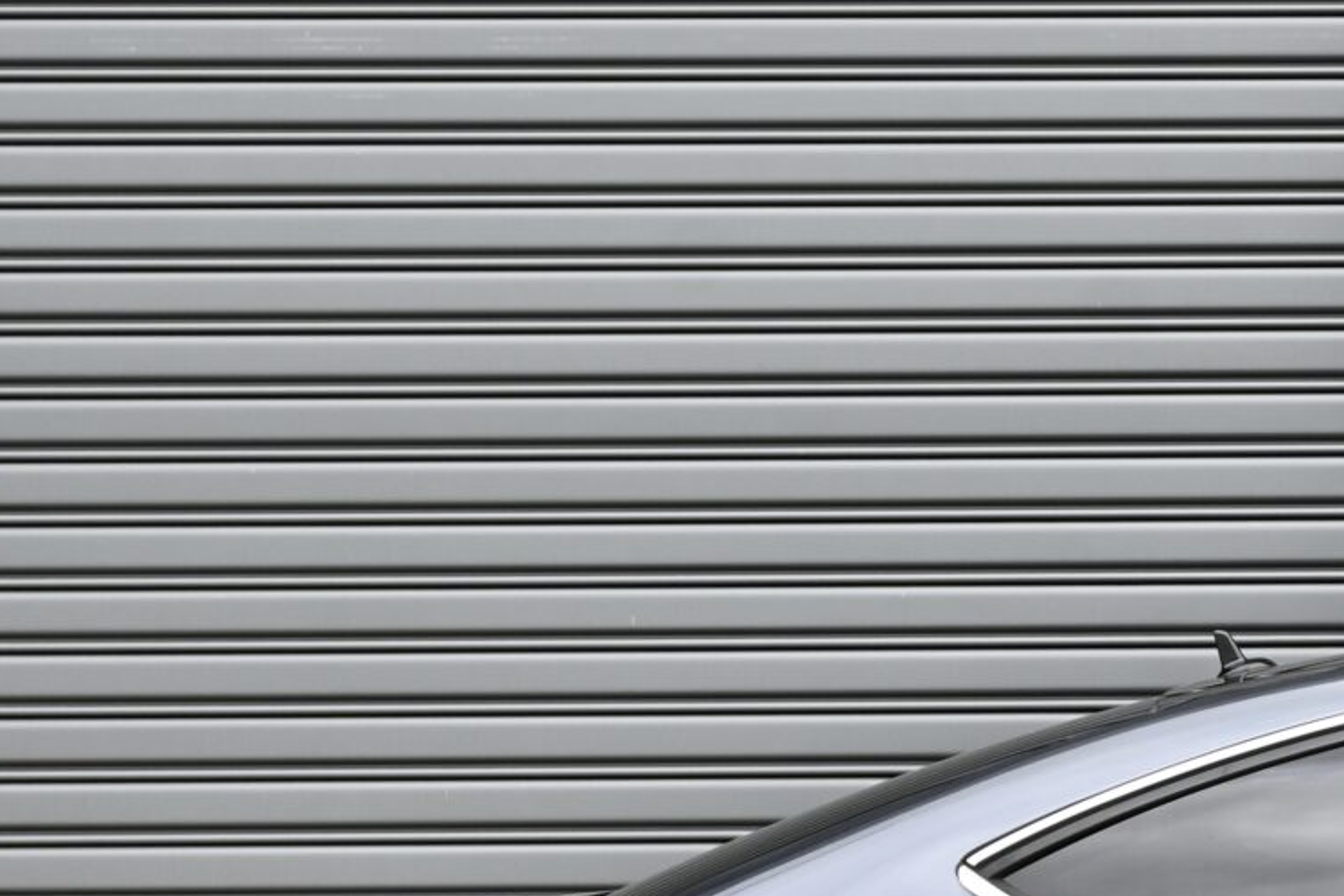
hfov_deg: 16.1
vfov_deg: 11.9
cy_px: 498
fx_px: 4315
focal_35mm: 116
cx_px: 2052
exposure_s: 1/50
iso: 100
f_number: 7.1
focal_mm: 22.5
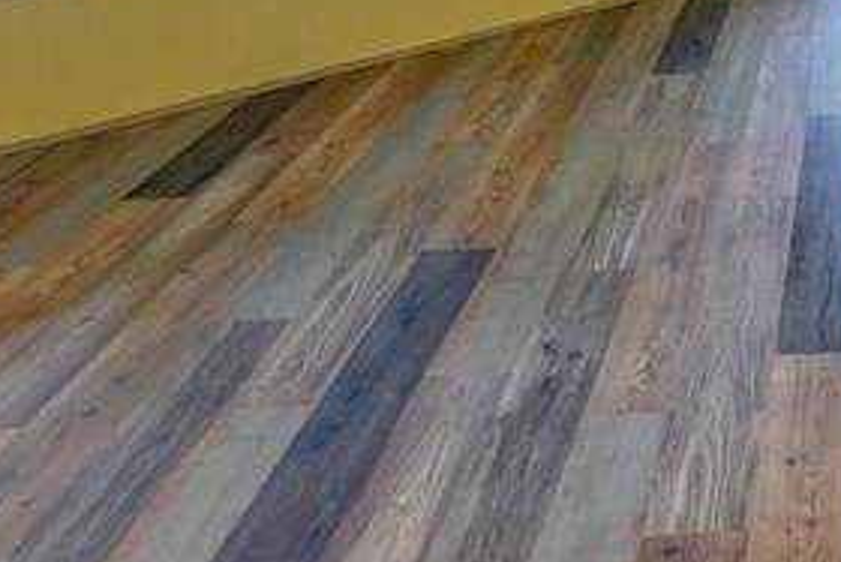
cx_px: 1021
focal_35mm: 64
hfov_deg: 27.5
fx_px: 1496
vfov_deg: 17.9
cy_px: -389
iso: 400
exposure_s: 1/1.25
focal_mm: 14
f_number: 8
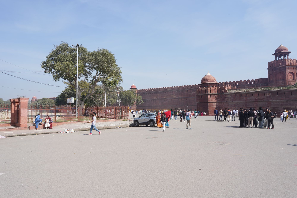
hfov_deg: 73.7
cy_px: 99
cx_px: 148
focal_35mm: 24
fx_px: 198
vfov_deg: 53.1
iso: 100
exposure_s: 1/100
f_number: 14
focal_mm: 24
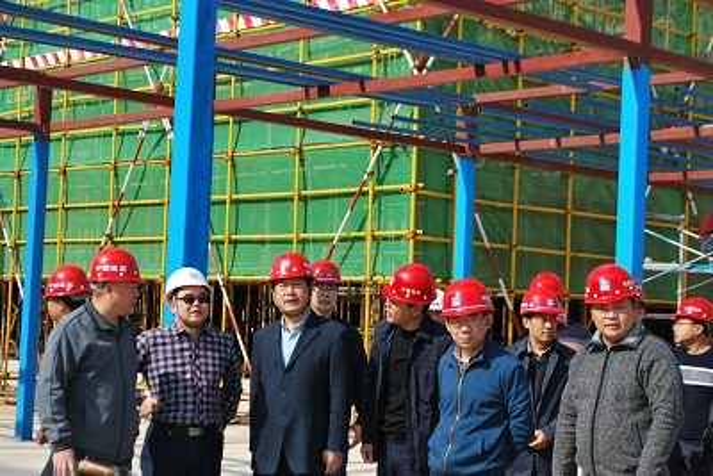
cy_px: 238
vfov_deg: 18.9
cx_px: 356
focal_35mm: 72
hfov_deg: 28.1
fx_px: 1426
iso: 100
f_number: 8
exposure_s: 1/250
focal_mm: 48
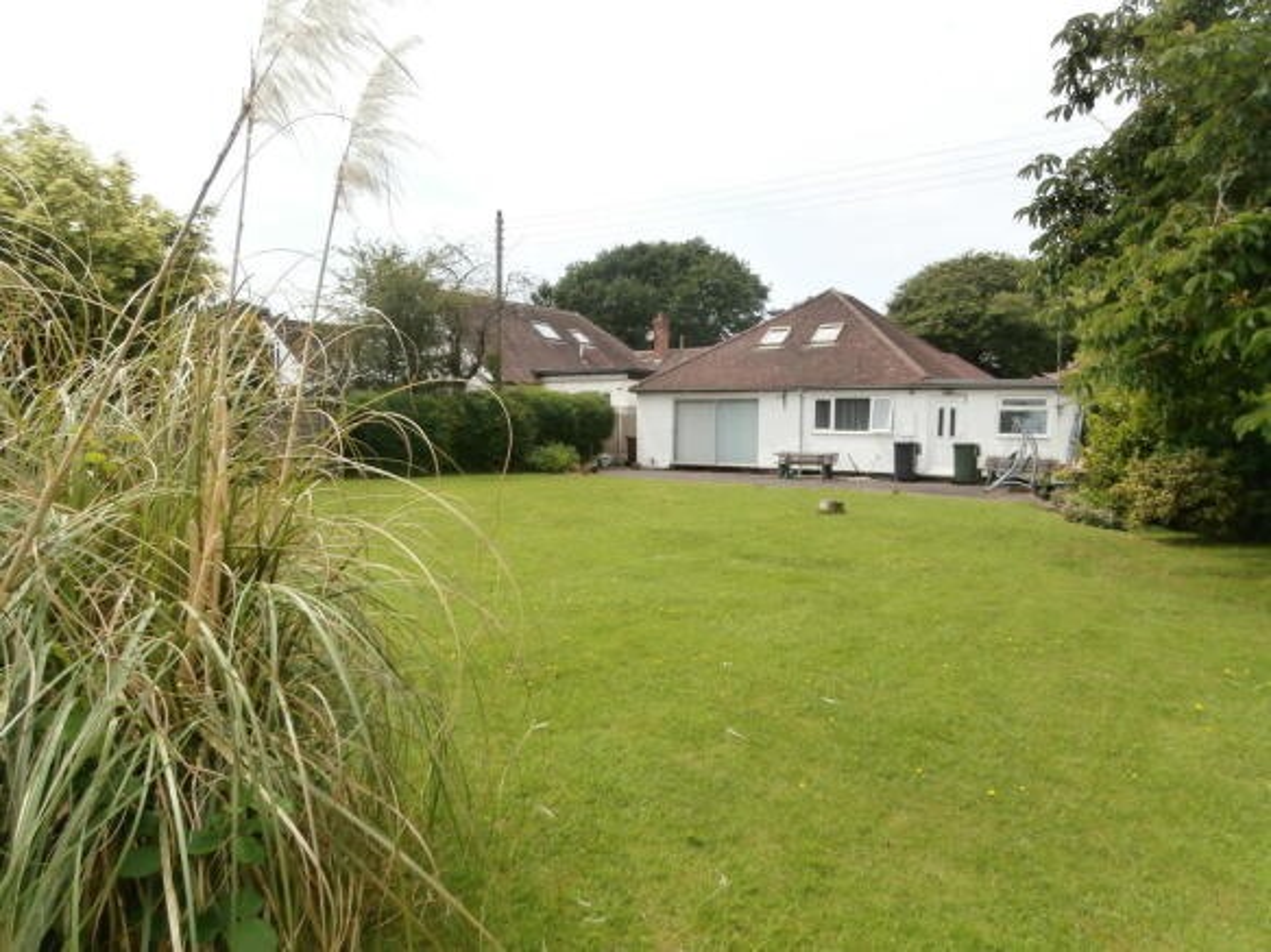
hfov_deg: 71.6
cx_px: 636
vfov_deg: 56.8
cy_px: 476
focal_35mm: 24
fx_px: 881
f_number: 7.9
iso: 100
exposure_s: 1/125
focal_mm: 4.2
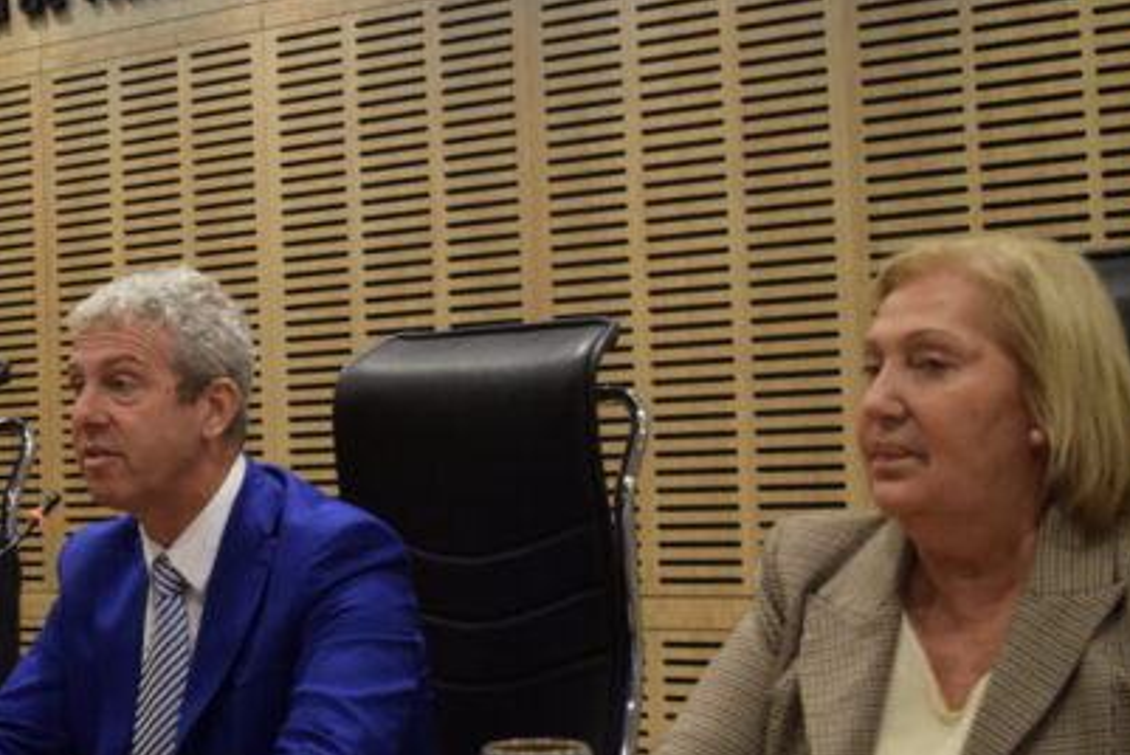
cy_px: 418
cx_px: 178
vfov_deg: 19.8
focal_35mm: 69
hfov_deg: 28.4
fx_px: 2167
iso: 450
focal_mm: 24
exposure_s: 1/60
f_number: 4
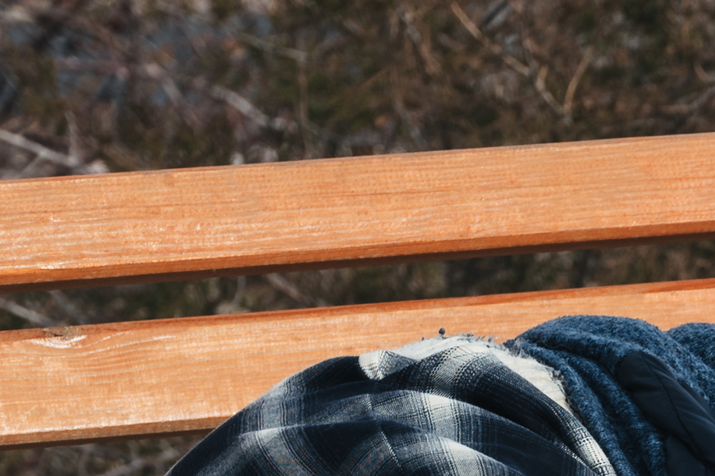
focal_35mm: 287
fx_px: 5696
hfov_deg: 7.1
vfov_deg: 4.7
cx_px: 1073
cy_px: 893
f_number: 5
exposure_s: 1/800
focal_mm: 52
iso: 200
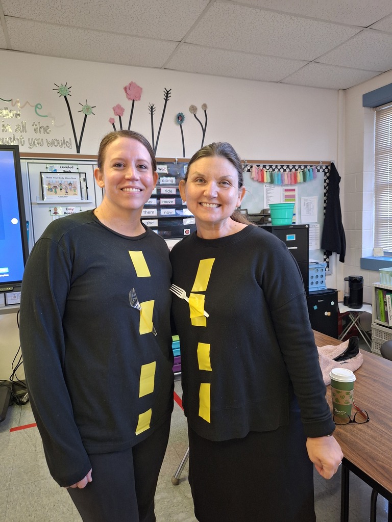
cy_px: 261
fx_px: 347
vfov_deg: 73.9
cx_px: 196
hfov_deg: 58.9
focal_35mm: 23
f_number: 1.8
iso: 320
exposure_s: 1/30
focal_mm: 5.54
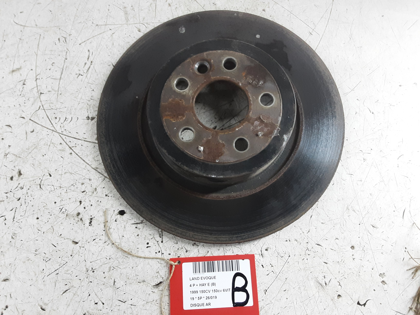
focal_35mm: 27
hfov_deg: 65.3
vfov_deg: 51.4
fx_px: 328
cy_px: 158
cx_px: 210
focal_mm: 2.91
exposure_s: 1/33
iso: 160
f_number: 1.9
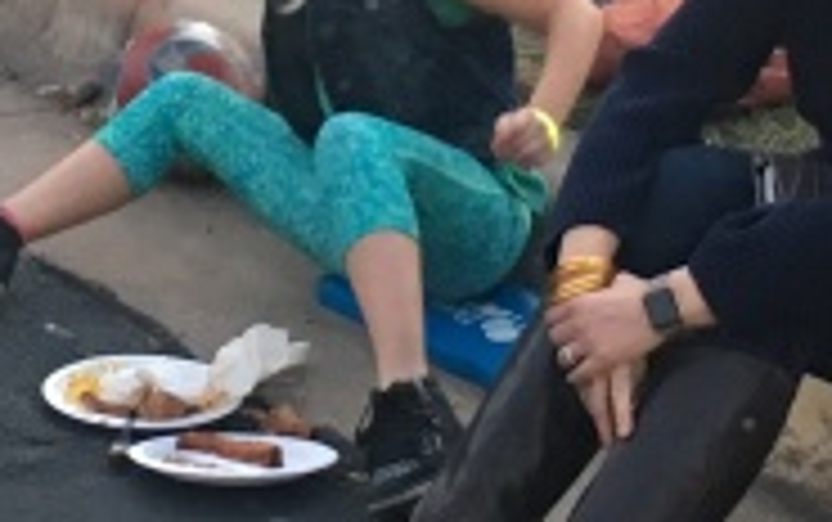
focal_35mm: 170
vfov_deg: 7.7
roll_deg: +3.0
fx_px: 3858
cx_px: 270
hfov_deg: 12.3
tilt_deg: -17.5
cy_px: -18
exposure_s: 1/30
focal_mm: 4.15
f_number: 2.2
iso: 160
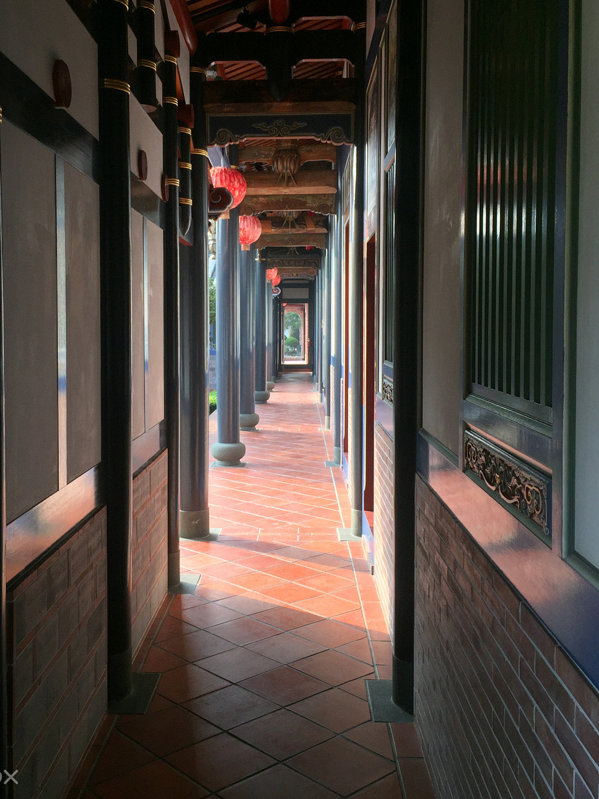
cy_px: 369
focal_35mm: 36
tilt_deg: -2.1
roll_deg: +1.5
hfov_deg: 39.5
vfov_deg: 51.3
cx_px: 236
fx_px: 830
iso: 32
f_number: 2.2
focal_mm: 4.15
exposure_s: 1/299
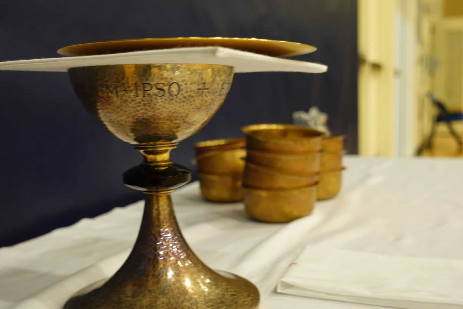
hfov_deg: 47.4
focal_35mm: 41
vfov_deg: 32.6
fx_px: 527
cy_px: 154
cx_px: 232
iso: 800
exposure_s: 1/40
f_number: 2.8
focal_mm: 15.5
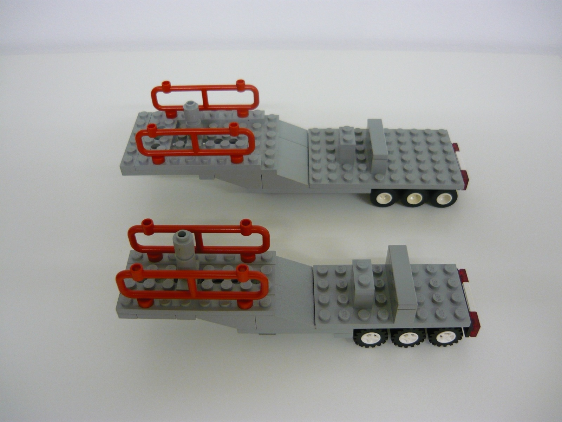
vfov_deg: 42.9
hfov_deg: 55.4
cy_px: 211
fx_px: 536
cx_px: 281
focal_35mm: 33
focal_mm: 5.5
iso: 250
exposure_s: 1/30
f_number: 2.8
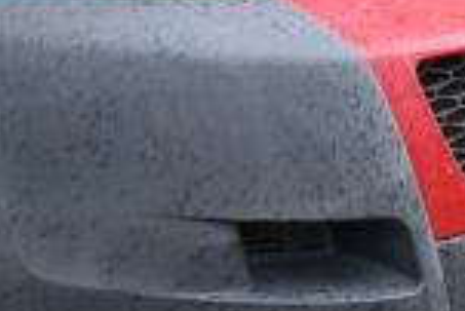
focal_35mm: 233
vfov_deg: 5.8
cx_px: -397
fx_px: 3017
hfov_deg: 8.4
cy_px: -168
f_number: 9
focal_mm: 23
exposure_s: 1/160
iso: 400
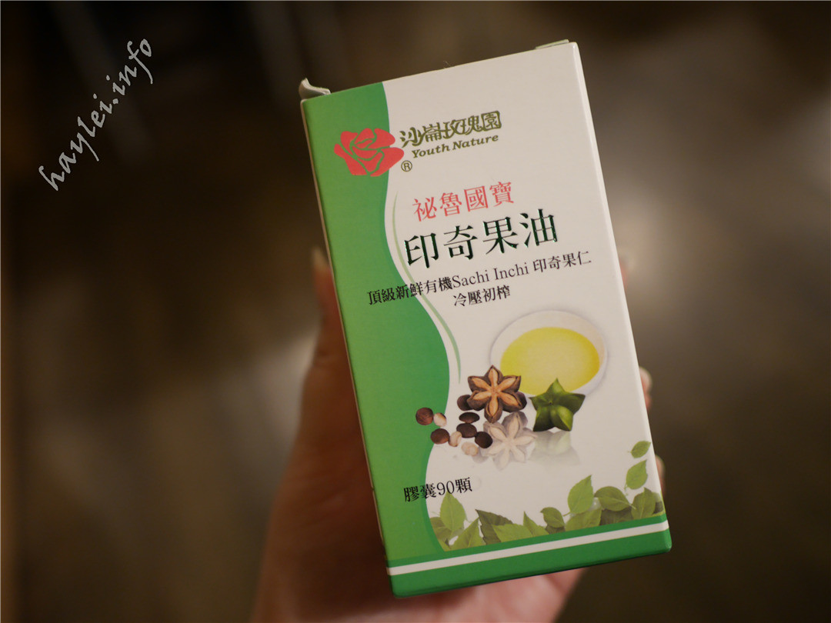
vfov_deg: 46.8
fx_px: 720
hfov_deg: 60.0
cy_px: 312
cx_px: 416
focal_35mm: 30
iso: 500
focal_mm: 15
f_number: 1.7
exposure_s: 1/60
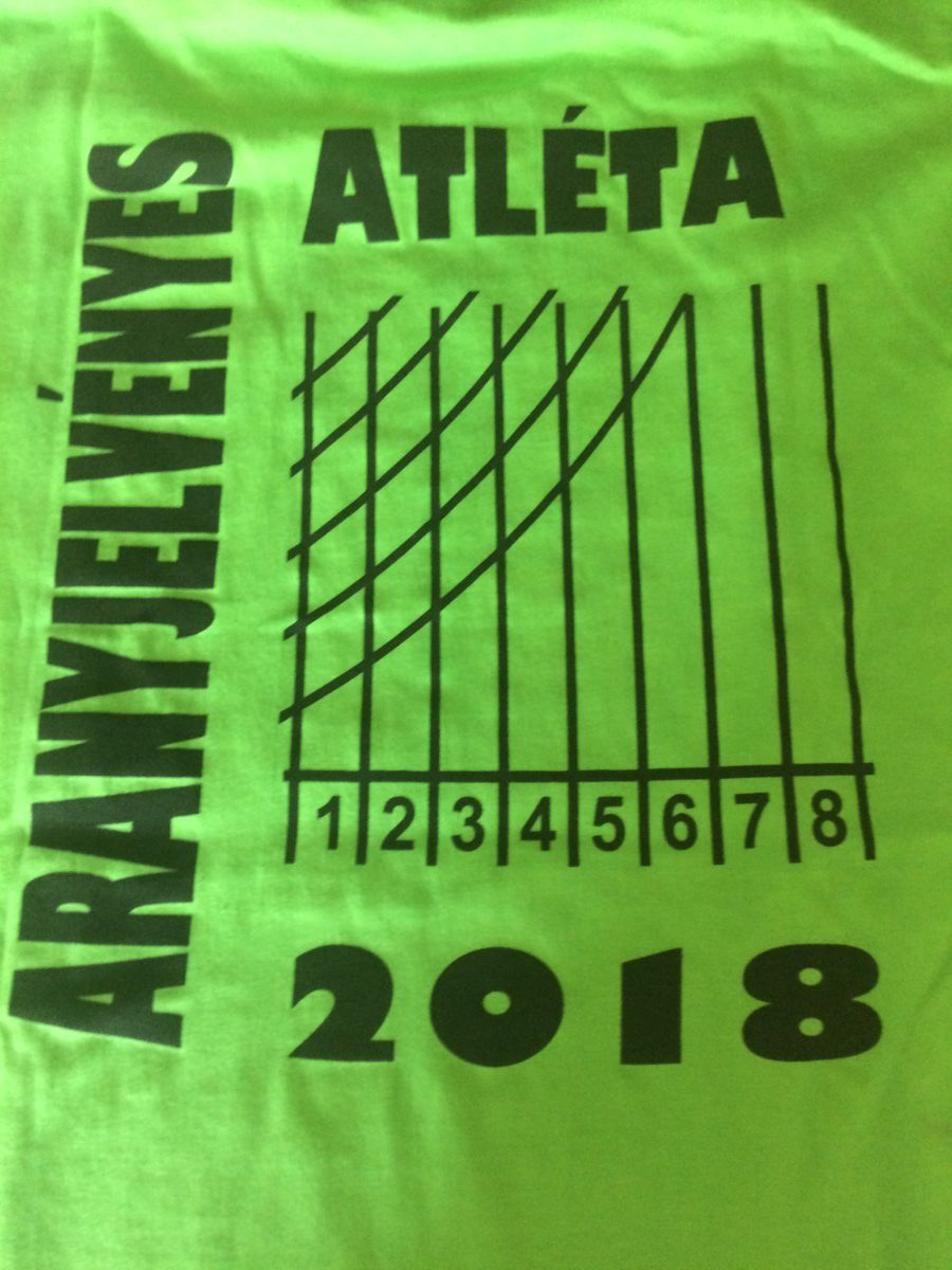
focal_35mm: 29
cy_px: 635
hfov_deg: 48.2
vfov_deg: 61.7
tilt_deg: -77.0
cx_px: 476
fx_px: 1063
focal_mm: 4.15
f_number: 2.2
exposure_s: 1/20
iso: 320
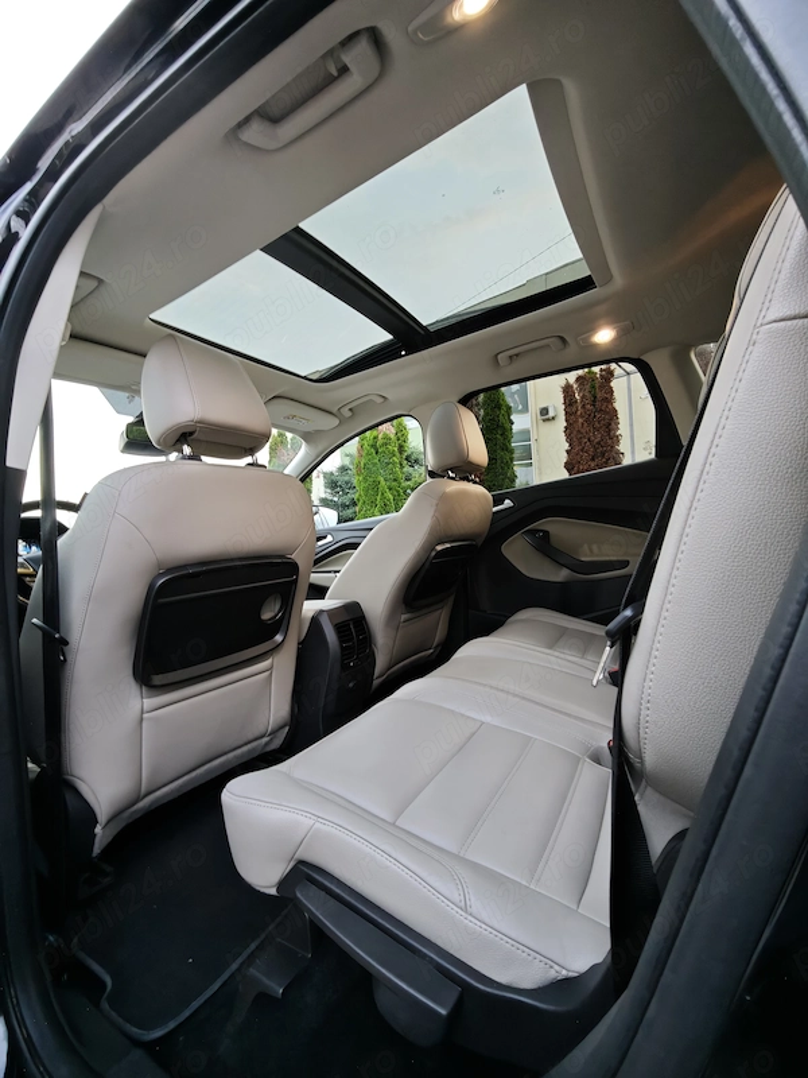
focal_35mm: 14
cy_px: 539
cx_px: 404
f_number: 2.2
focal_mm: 2.13
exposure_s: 1/33.7
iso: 800
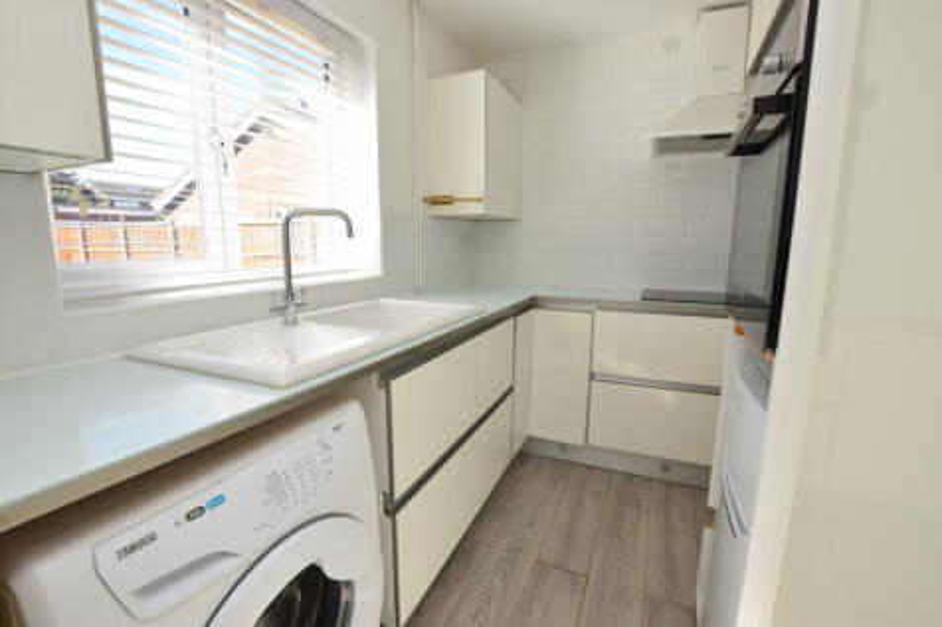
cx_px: 471
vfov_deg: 77.3
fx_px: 392
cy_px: 314
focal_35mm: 15
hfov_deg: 100.4
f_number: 10
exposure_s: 1/80
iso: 400
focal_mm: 10
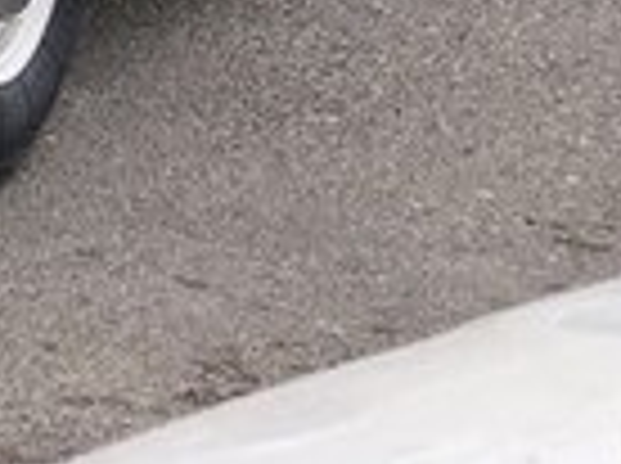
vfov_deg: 5.8
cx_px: -472
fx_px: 4459
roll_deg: -1.0
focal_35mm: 249
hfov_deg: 7.7
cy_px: -529
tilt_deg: -5.6
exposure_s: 1/243
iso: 16
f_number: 2.4
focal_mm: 6
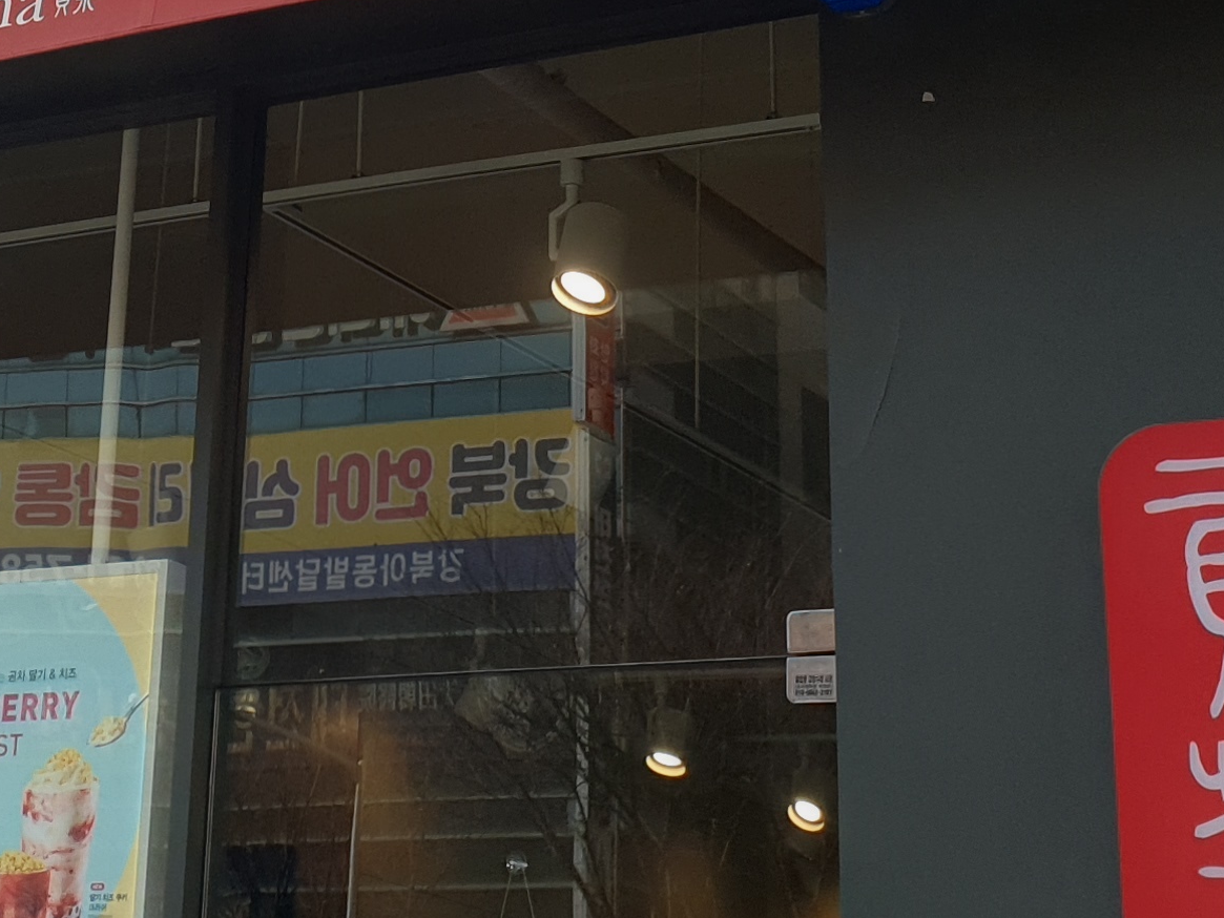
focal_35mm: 90
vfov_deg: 15.6
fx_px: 3183
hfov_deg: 21.1
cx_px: 36
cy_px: -304
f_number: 2.4
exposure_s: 1/577
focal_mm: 4.3
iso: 50
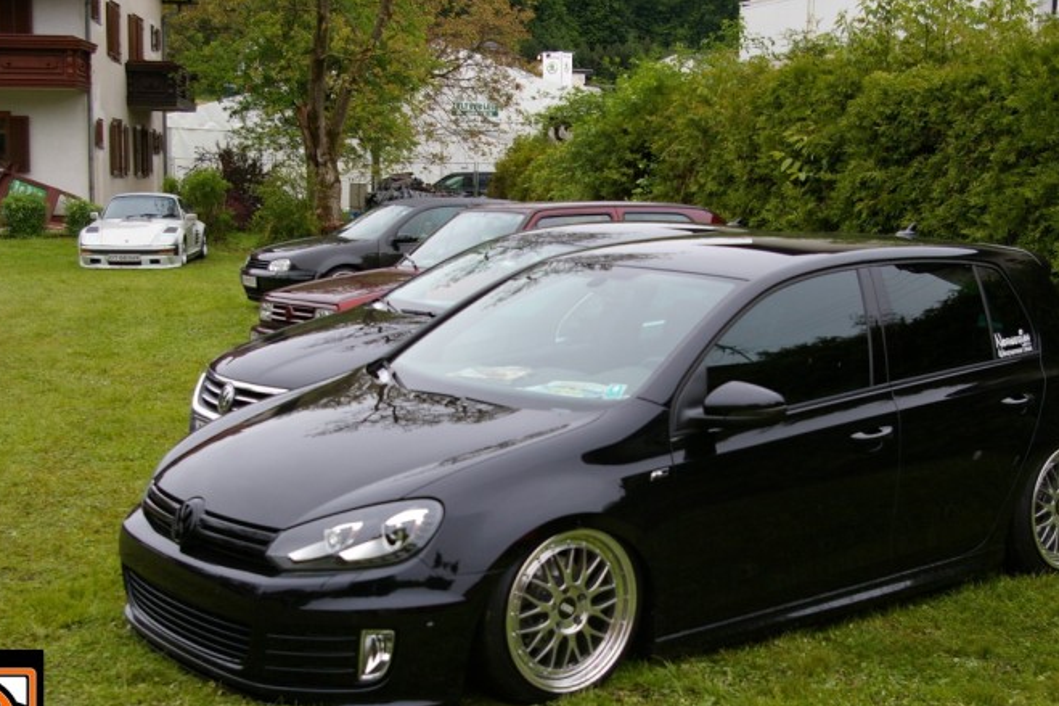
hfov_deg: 38.9
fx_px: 1500
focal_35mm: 51
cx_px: 548
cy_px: 427
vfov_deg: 26.4
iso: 200
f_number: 5.6
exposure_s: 1/125
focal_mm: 28
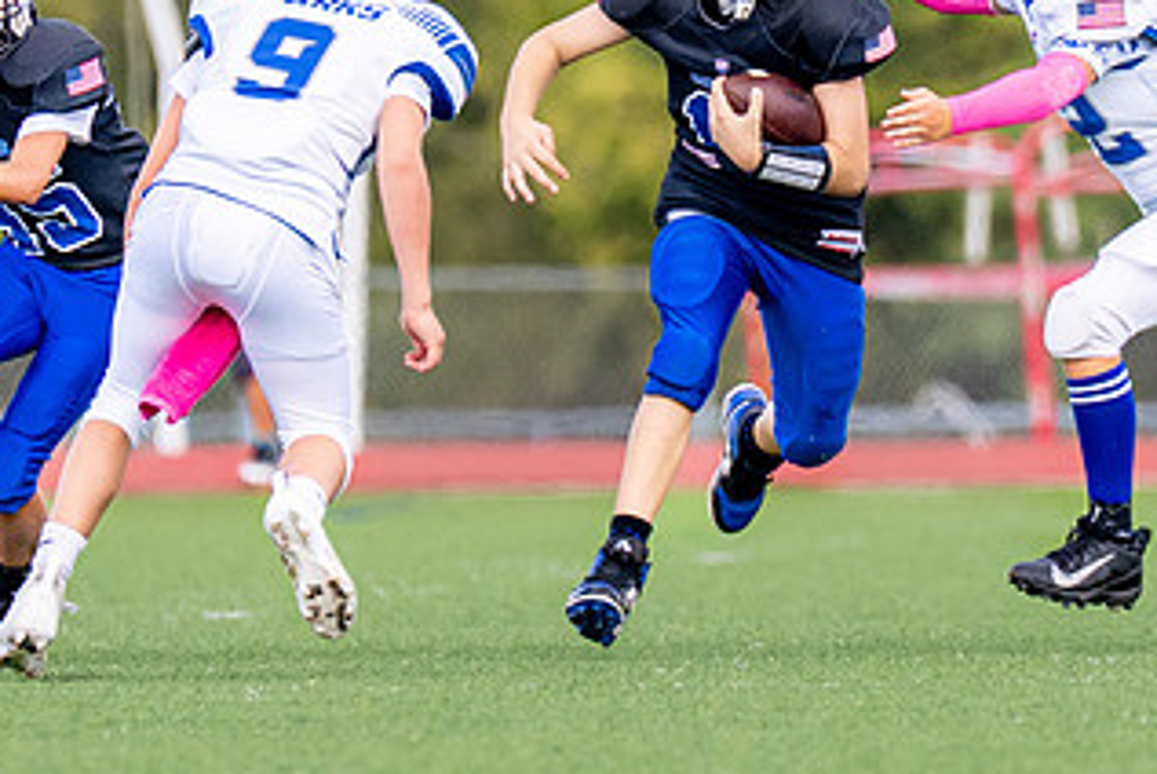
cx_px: 830
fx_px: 34773
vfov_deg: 1.3
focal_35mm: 1081
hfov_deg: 1.9
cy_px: 327
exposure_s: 1/3200
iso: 320
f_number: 2.8
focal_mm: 200
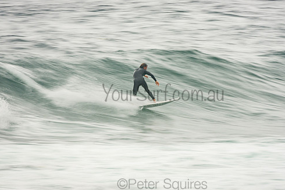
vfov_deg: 1.9
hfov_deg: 2.9
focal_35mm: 710
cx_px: 162
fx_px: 5622
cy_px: 87
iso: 100
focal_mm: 400
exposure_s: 1/30
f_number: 22
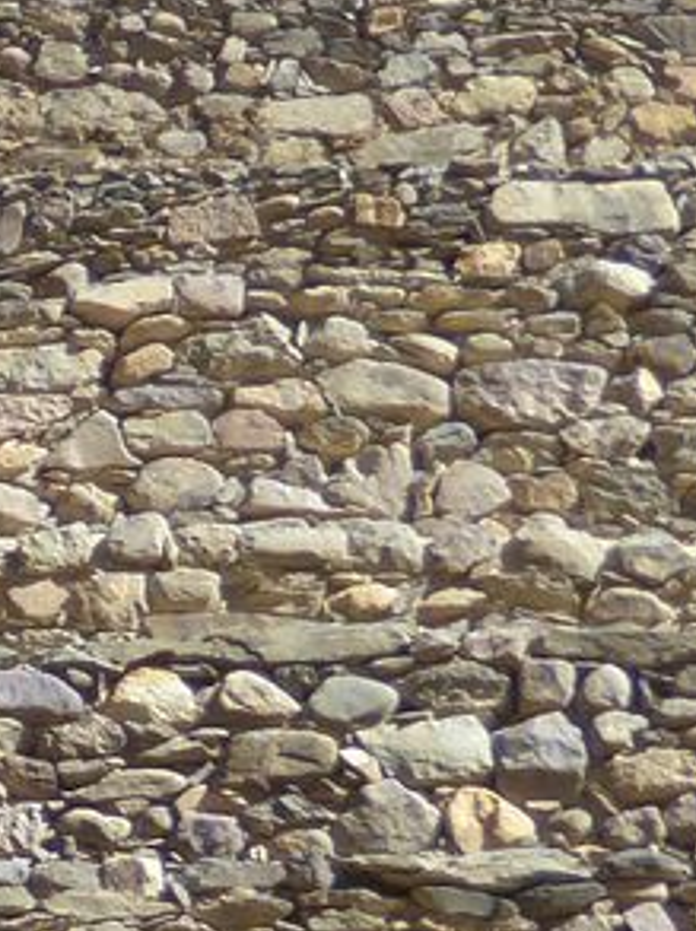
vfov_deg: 4.6
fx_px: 11607
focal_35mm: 432
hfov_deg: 3.4
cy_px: 699
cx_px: -763
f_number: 4.6
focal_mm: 13.2
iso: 80
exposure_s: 1/200
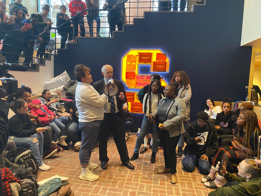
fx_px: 196
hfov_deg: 67.3
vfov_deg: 53.1
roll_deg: -2.5
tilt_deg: -6.9
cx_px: 130
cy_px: 98
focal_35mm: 26
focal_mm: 4.25
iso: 500
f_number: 1.8
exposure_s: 1/30
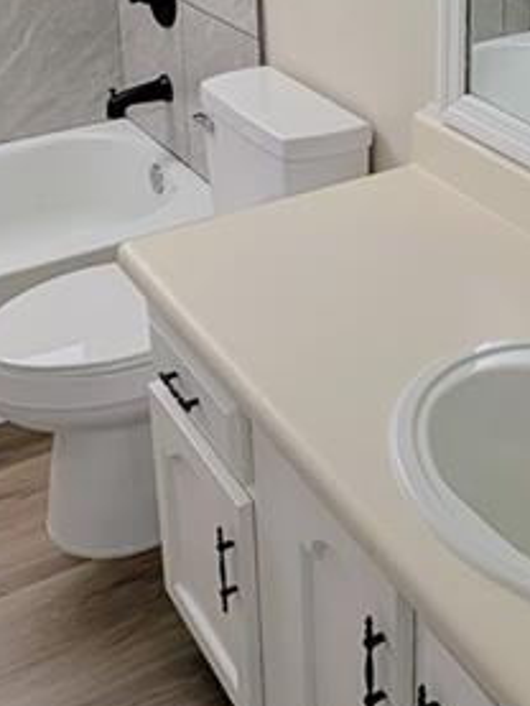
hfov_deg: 27.7
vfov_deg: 34.7
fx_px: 1061
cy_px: 71
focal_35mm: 52
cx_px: 386
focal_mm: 2.23
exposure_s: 1/36.5
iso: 62
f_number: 1.95
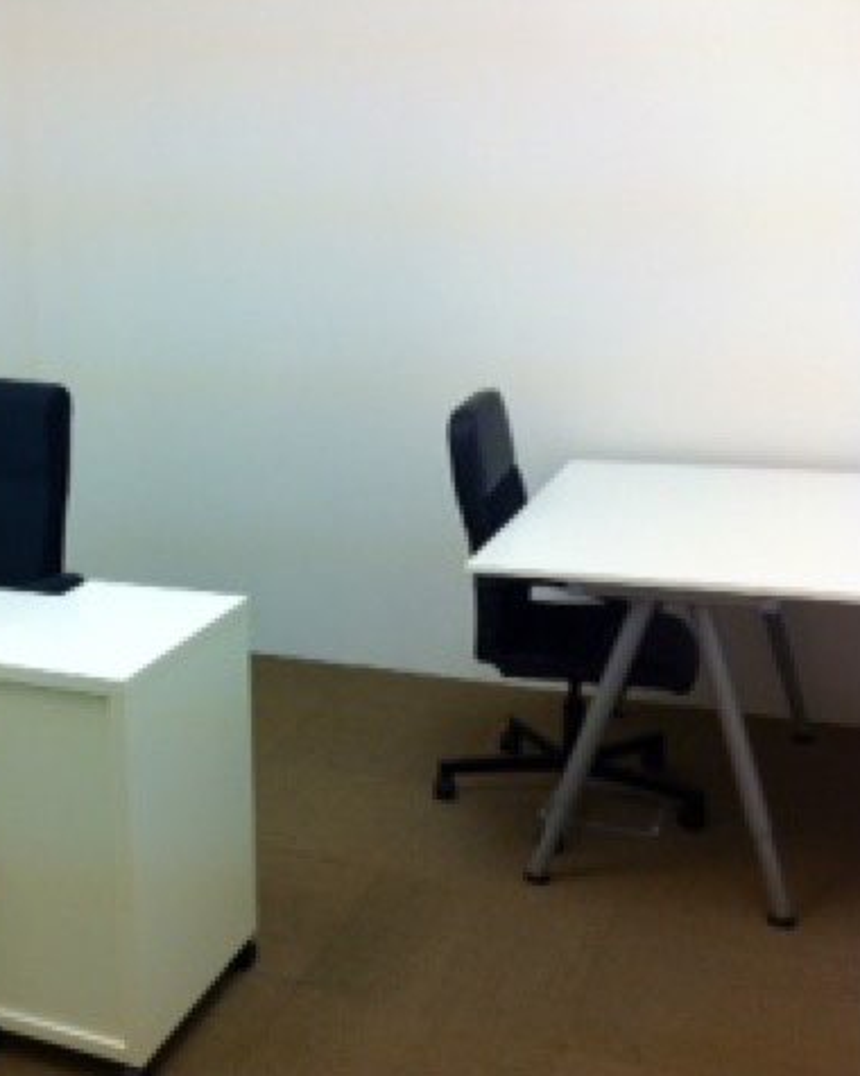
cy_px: 537
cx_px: 152
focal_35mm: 46
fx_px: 1464
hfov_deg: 31.7
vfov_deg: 40.3
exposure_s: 1/24
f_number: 2.8
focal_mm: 3.85
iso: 80
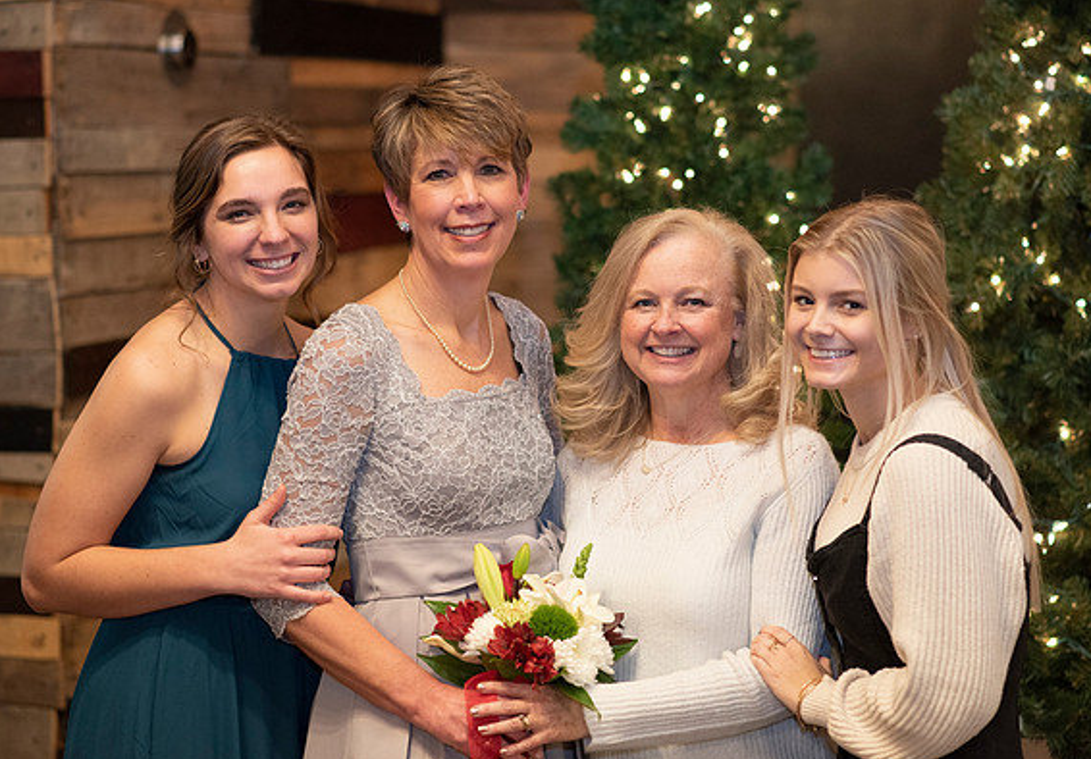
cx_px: 543
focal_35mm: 96
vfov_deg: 14.7
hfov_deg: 21.0
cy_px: 358
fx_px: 2949
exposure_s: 1/200
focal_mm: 85
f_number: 2.2
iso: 1000
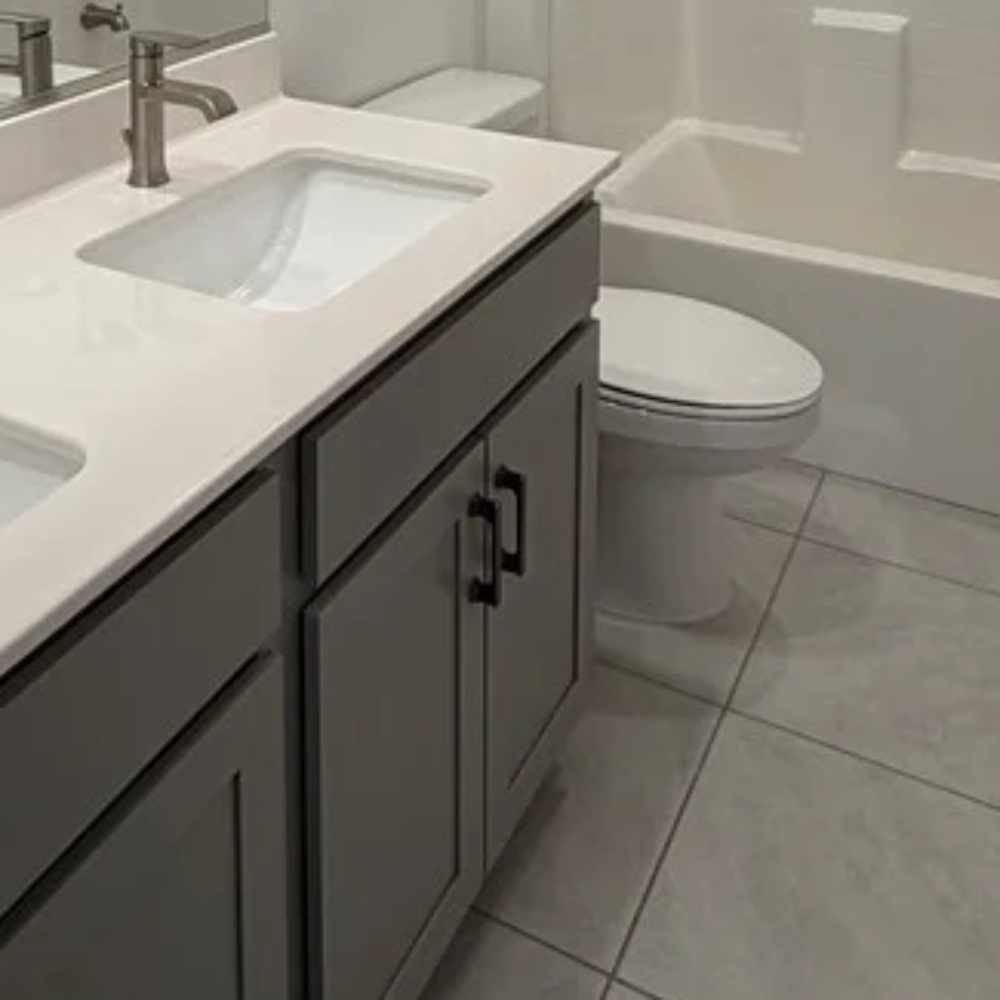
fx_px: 1275
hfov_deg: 42.8
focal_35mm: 39
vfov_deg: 36.5
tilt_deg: -7.5
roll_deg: -1.0
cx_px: 455
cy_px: -92
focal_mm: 2.22
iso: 125
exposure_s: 1/120
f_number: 2.2
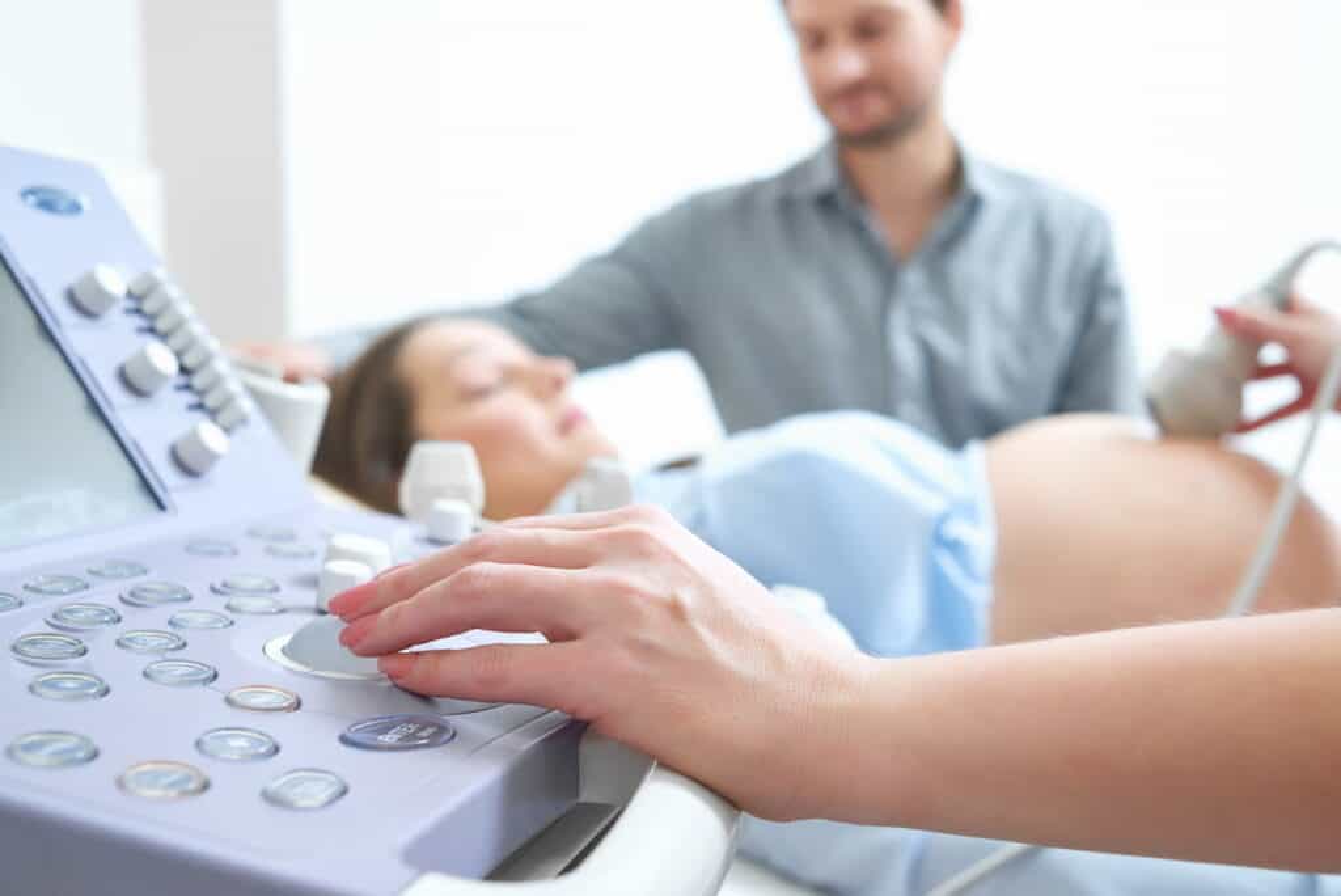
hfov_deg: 54.4
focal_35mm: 35
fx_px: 1304
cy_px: 448
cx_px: 670
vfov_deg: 37.9
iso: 800
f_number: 5
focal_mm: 35
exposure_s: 1/160
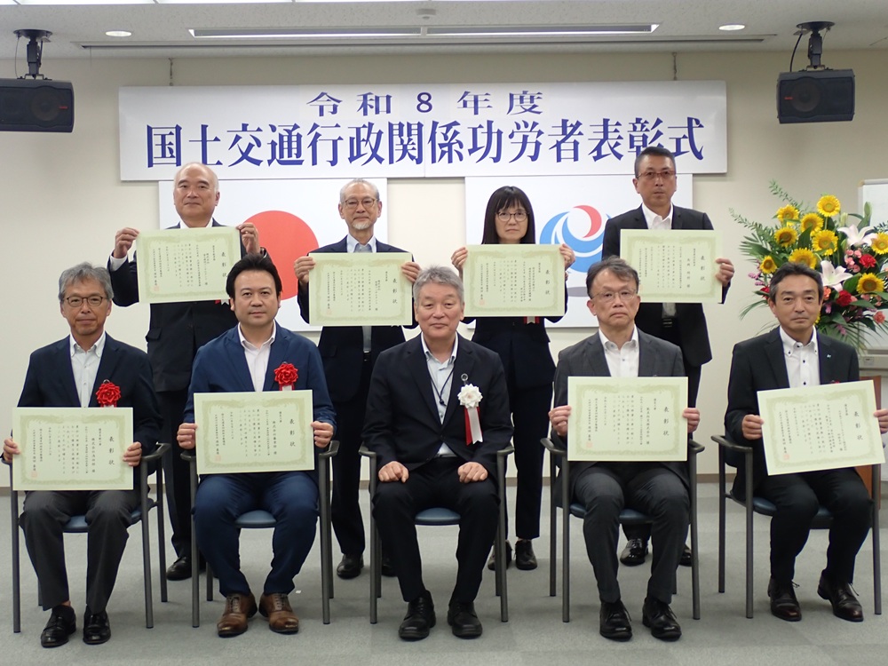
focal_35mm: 50
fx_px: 1283
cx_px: 444
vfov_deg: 29.1
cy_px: 333
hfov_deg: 38.2
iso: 200
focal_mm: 9.01
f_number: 3.2
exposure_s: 1/60
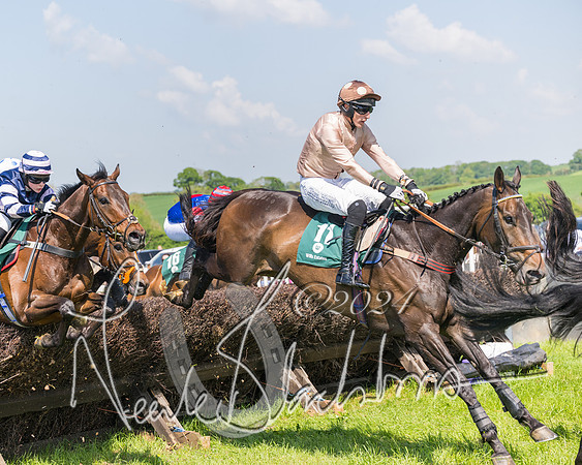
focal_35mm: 79
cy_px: 232
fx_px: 1357
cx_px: 242
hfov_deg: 24.2
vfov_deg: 19.4
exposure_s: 1/3200
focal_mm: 70
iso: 400
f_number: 4
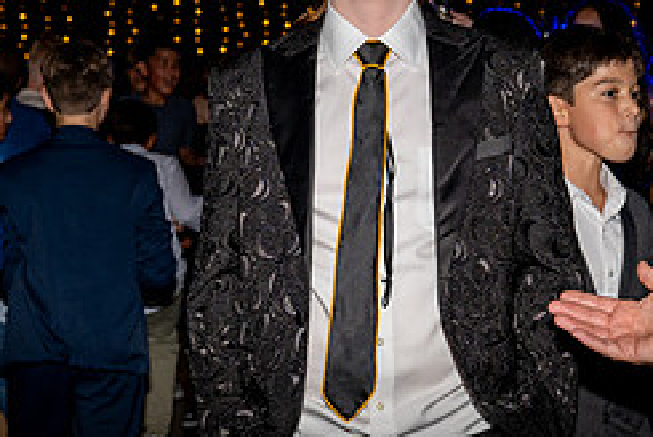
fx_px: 1289
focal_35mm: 71
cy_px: 145
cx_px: 346
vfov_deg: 19.2
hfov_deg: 28.4
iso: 1250
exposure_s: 1/100
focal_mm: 30
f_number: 4
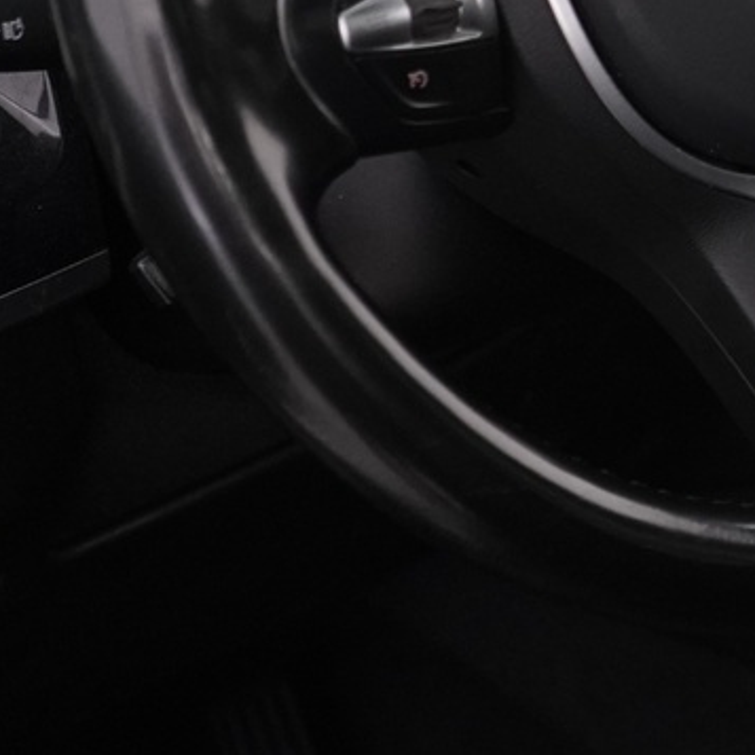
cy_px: -93
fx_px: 2665
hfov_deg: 15.2
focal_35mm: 108
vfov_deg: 15.7
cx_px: 1045
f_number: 3.5
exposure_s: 1/40
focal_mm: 28
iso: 3200
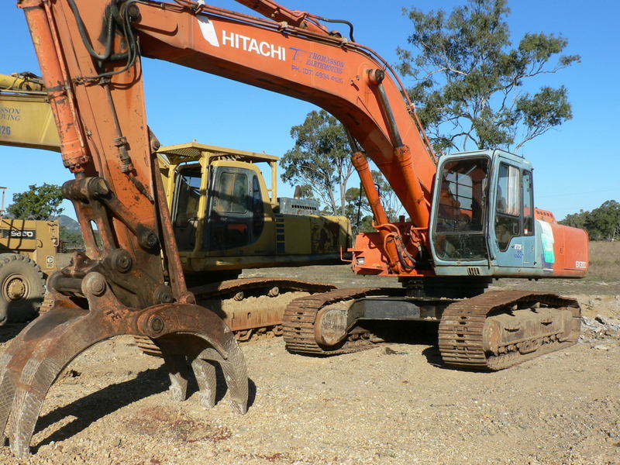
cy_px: 232
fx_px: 645
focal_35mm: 36
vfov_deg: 39.7
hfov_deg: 51.4
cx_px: 310
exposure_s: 1/400
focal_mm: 6
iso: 80
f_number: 5
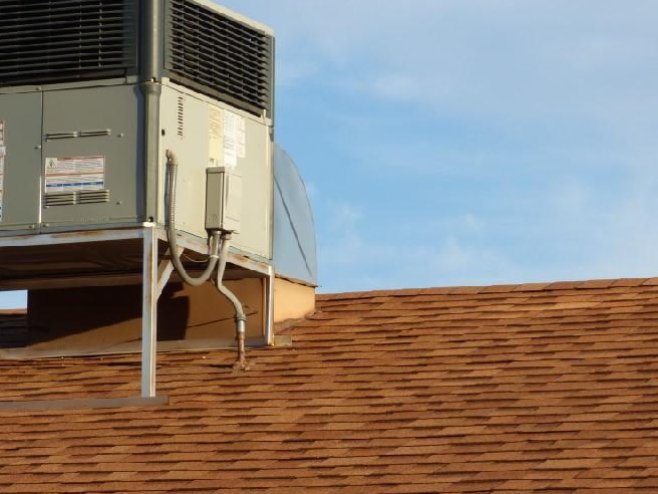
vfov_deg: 6.8
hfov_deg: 9.0
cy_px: 334
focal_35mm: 220
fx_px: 4182
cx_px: 226
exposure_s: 1/320
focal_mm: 25.24
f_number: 5.3
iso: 100
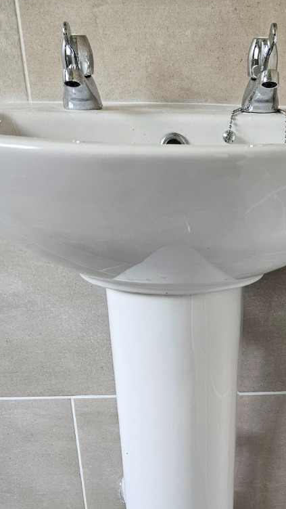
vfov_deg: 48.1
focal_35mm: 40
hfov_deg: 29.0
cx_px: 229
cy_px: 397
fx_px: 539
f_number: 1.8
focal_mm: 5.4
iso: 160
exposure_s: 1/100
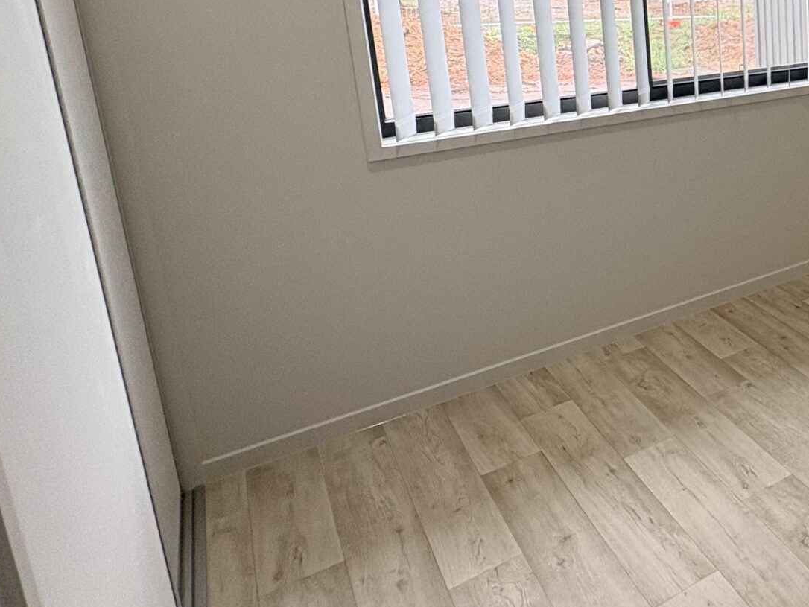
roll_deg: +0.7
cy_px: 106
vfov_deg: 40.8
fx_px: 771
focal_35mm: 33
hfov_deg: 42.3
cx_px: 910
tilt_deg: -10.7
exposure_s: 1/99
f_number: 2.2
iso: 100
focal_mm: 2.22
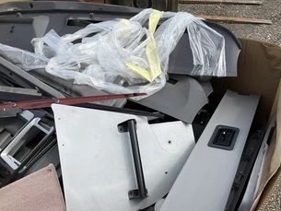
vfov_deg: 37.5
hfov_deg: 48.8
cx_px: 161
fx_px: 309
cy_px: 134
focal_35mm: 38
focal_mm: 3
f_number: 1.8
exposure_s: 1/1451
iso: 25
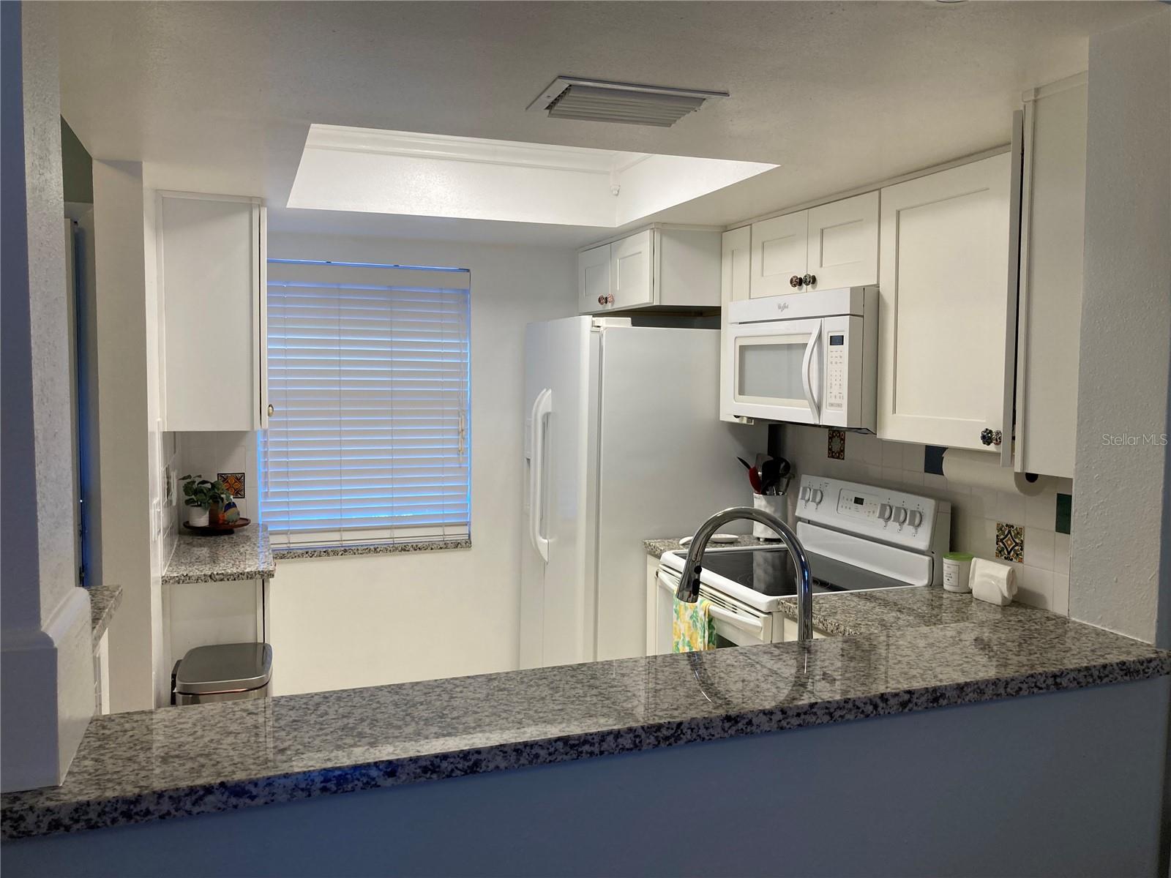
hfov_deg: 63.4
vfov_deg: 49.7
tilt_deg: -3.3
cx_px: 586
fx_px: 947
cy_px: 439
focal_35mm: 28
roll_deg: +0.5
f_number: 1.8
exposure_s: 1/60
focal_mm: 3.99
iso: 40
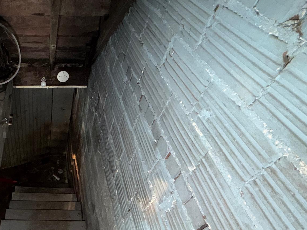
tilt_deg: -50.9
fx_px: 222
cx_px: 49
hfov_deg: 61.8
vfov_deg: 52.4
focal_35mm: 25
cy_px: 174
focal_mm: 2.22
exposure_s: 1/21
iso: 320
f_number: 2.2
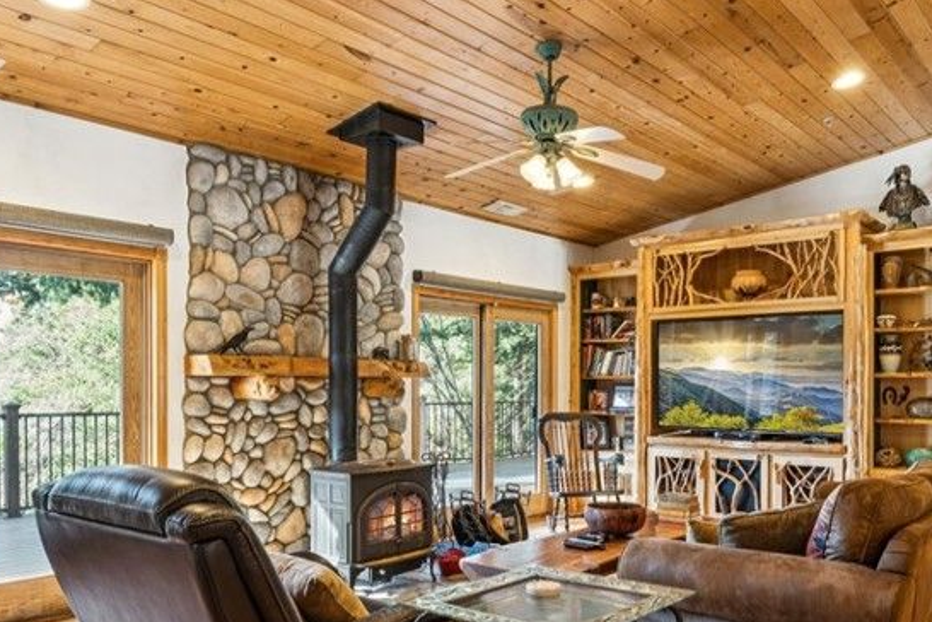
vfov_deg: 42.3
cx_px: 551
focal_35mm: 31
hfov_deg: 60.3
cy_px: 388
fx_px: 796
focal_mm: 16.4
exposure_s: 1.6
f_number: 13
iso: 100
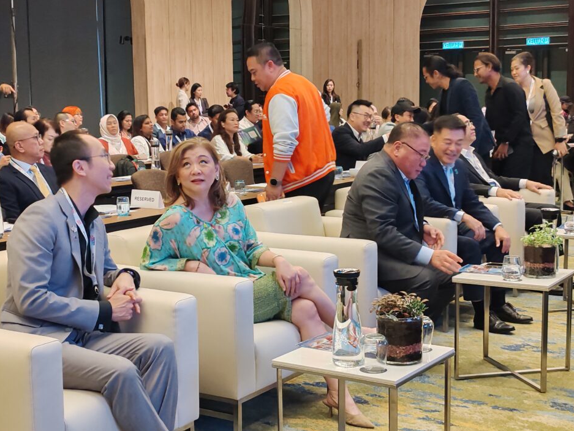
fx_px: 978
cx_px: 263
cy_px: 222
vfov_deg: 24.8
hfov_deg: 32.7
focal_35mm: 59
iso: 1000
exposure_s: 1/50
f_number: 1.9
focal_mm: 6.12
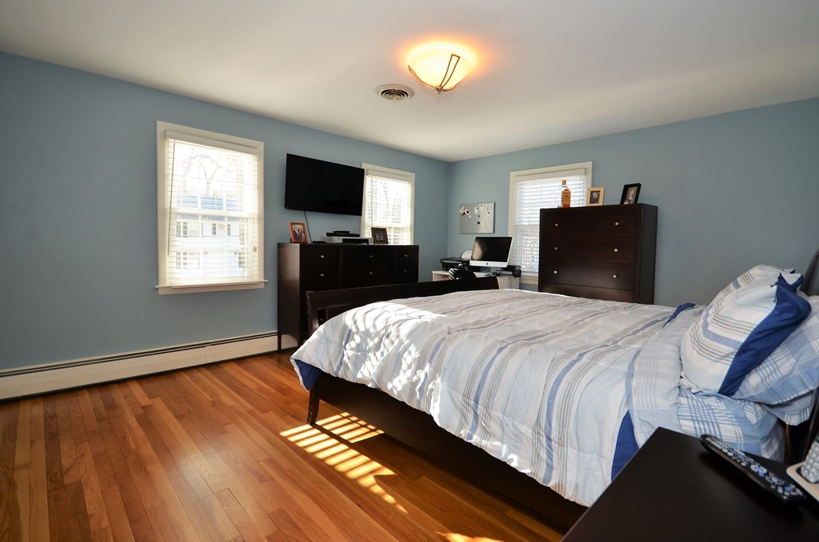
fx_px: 363
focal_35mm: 16
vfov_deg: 73.5
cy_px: 262
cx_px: 435
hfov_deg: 96.7
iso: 250
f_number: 5
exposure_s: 1/60
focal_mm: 10
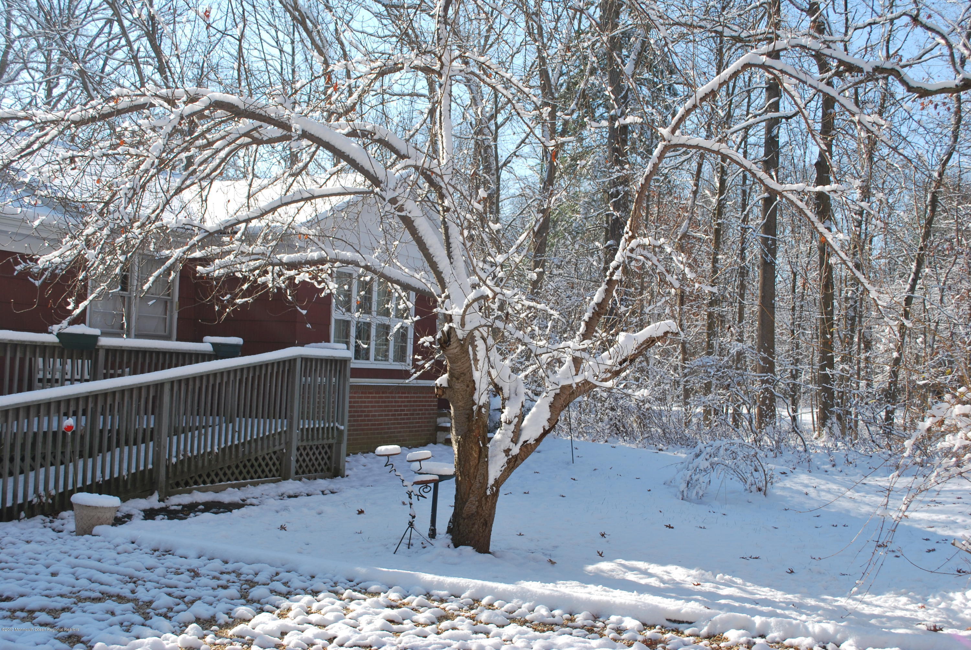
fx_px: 1053
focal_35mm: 39
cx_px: 486
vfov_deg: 34.3
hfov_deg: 49.5
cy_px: 325
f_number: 7.1
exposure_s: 1/200
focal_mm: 26
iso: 100
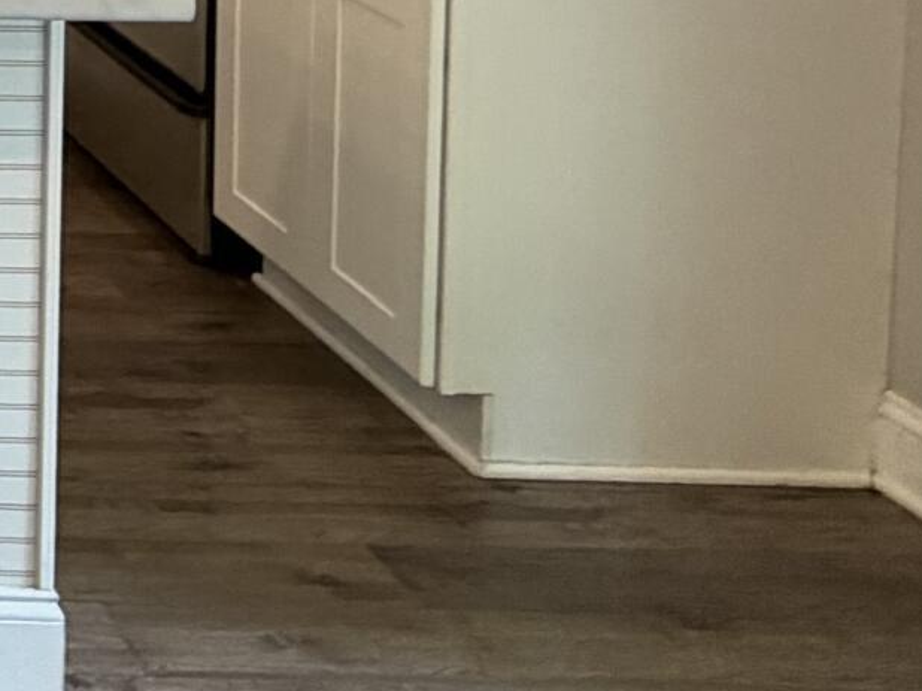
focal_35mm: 68
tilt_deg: -1.4
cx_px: -734
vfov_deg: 18.3
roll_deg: -2.2
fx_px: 1810
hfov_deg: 20.4
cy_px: -448
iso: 200
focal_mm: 2.22
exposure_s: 1/60
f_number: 2.2
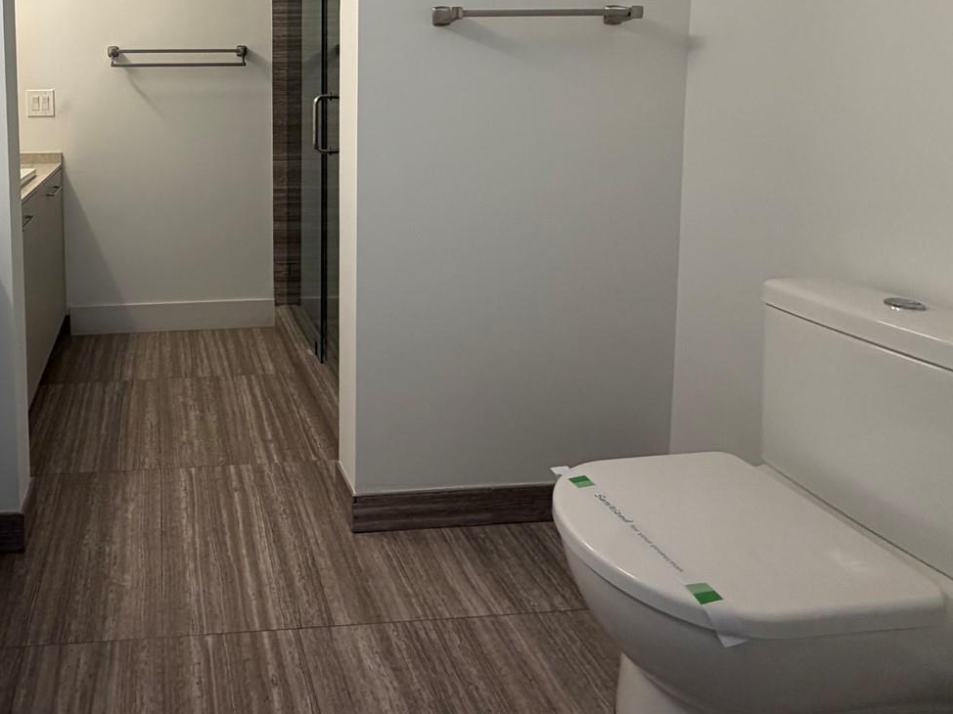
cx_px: 195
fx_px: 633
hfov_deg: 67.2
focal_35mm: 23
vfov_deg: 54.3
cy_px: 130
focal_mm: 2.22
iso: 200
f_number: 2.2
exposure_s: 1/120
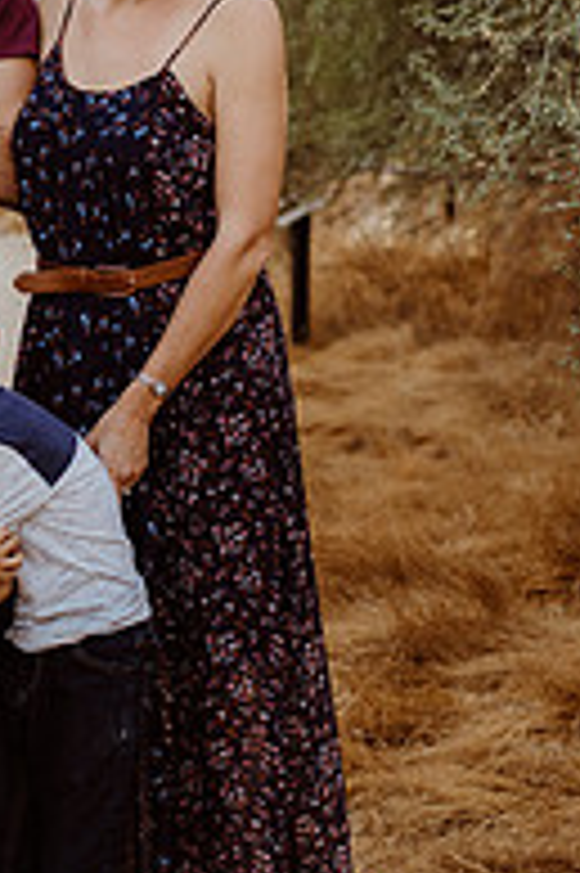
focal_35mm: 116
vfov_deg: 17.6
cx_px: 54
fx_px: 2808
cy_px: 256
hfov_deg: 11.7
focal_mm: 50
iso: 200
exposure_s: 1/320
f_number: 2.8
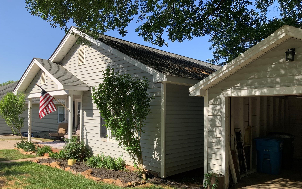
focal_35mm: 31
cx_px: 150
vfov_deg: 40.4
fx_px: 255
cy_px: 111
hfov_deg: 61.2
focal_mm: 3
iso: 16
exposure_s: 1/978
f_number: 1.8
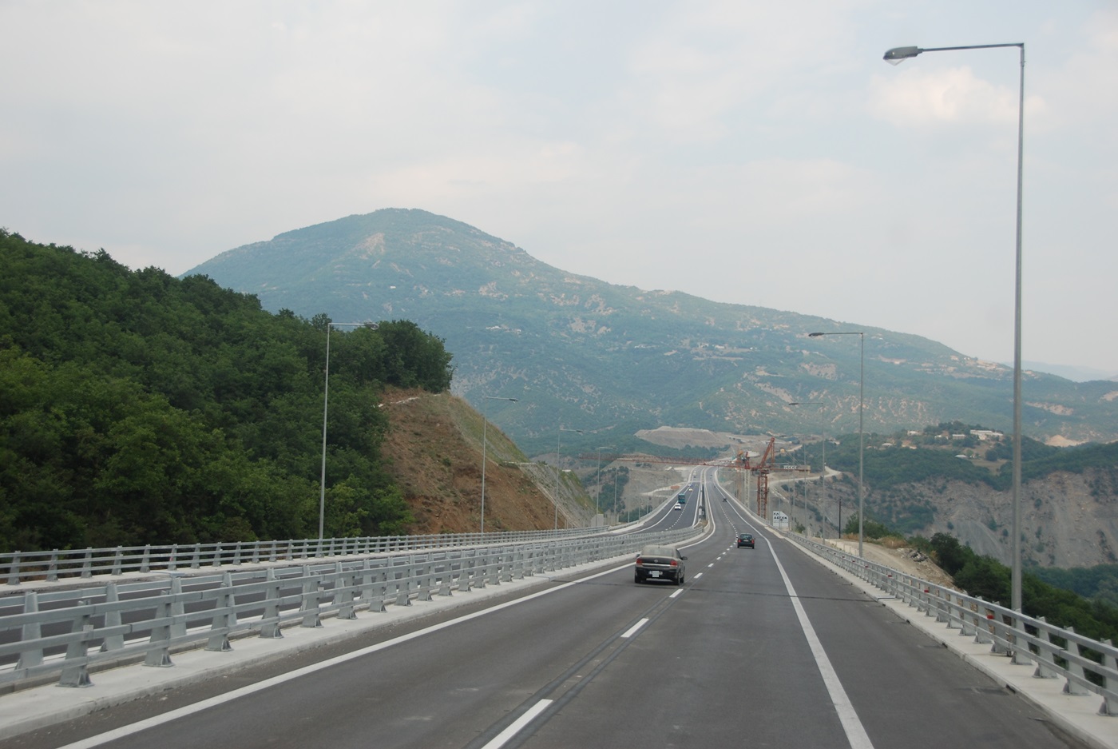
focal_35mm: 48
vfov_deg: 28.1
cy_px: 374
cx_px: 559
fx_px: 1492
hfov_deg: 41.1
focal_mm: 32
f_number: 4.2
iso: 200
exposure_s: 1/640
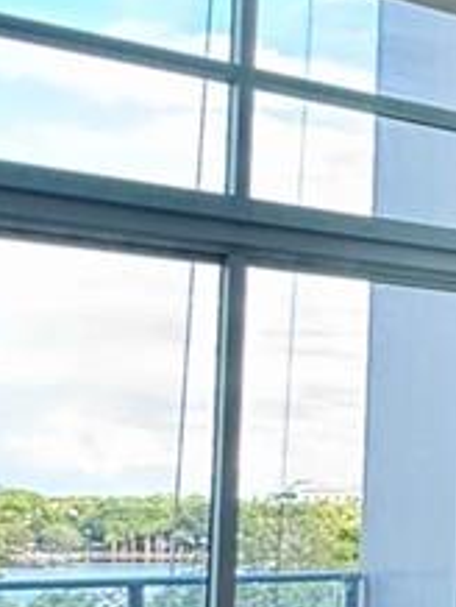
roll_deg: +0.2
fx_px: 1350
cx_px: 1196
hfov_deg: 12.8
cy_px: 451
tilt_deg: +2.2
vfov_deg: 25.0
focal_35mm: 77
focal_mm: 2.22
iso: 160
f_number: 2.2
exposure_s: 1/120
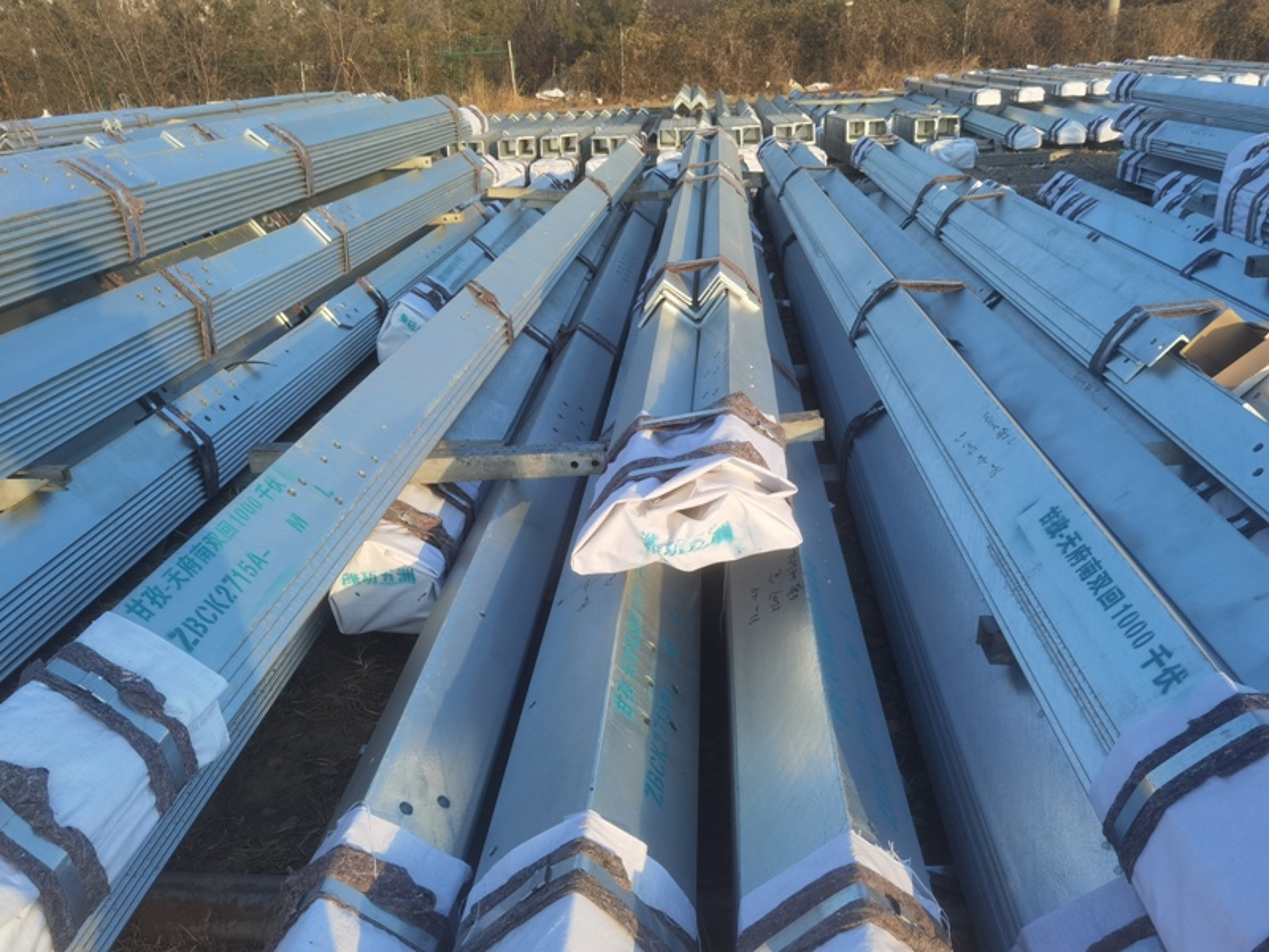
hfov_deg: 65.3
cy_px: 476
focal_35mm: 27
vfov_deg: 51.4
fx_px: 990
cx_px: 634
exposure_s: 1/1751
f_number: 1.9
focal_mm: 6.71
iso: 50
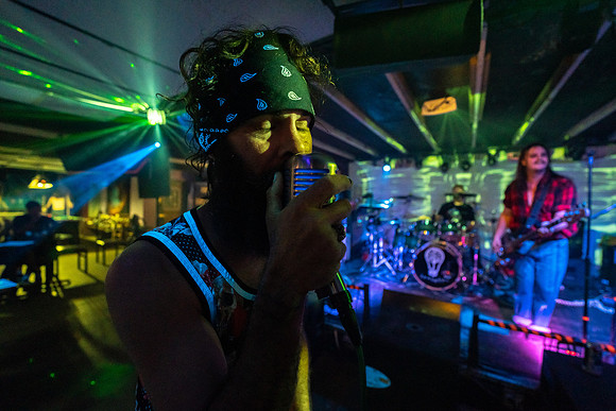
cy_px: 206
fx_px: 244
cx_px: 308
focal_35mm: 14
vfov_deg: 80.1
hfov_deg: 103.2
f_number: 2.8
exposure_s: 1/250
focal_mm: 14
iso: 3200
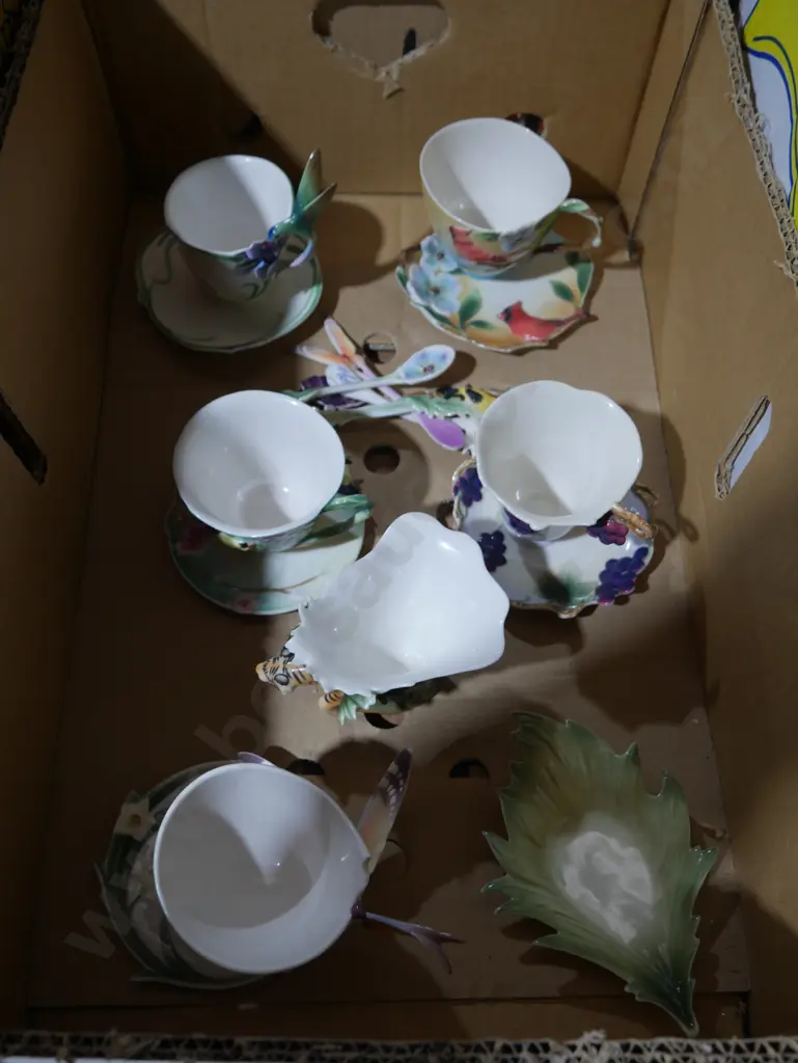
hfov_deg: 41.8
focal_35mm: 34
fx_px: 1044
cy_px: 532
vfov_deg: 53.9
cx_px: 399
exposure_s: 1/60
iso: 250
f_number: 4
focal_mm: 17
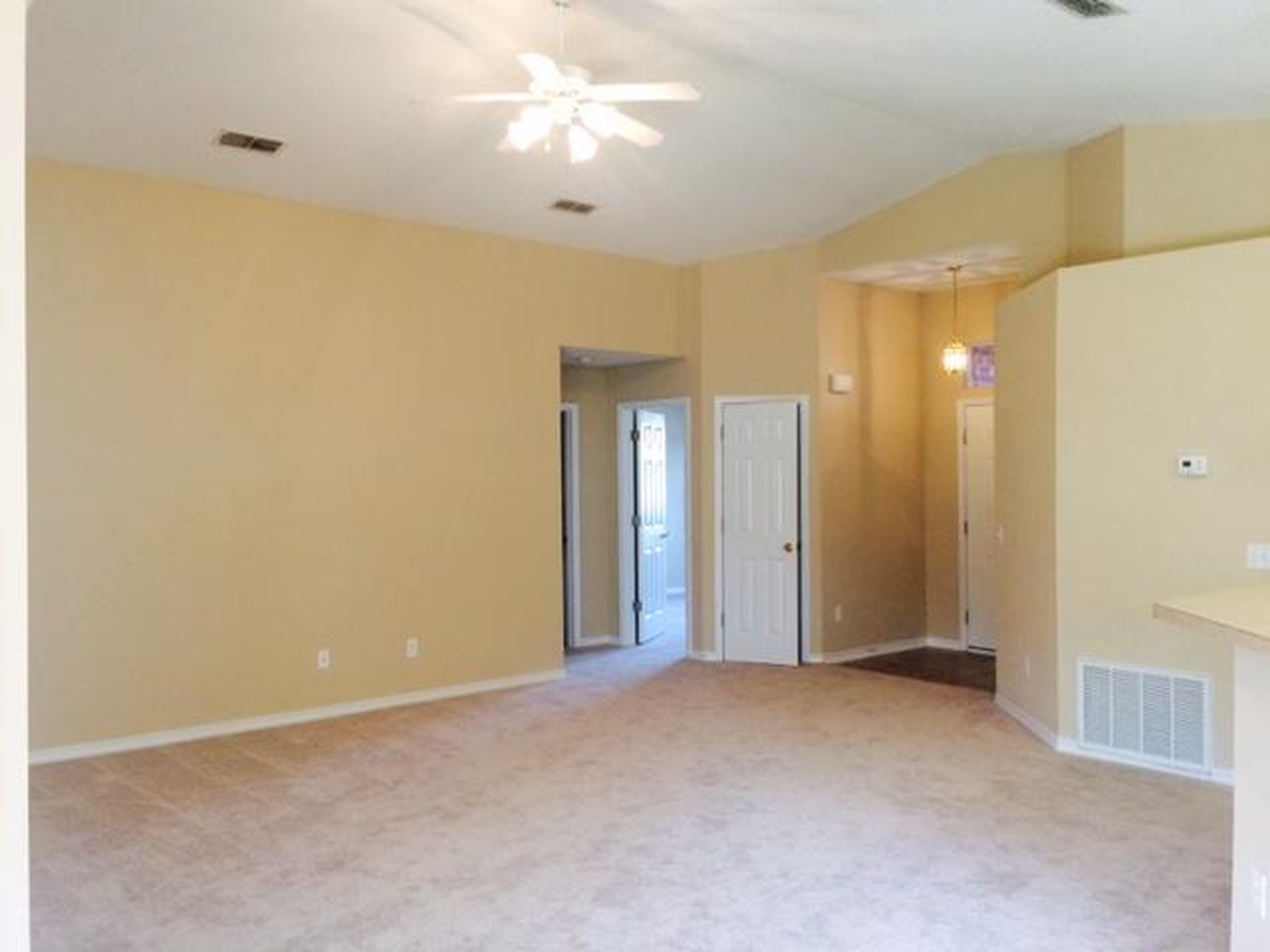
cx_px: 635
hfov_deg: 61.7
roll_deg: +0.1
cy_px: 476
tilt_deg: -1.7
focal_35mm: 29
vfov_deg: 48.2
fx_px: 1064
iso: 50
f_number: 2.2
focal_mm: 4.15
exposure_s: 1/30
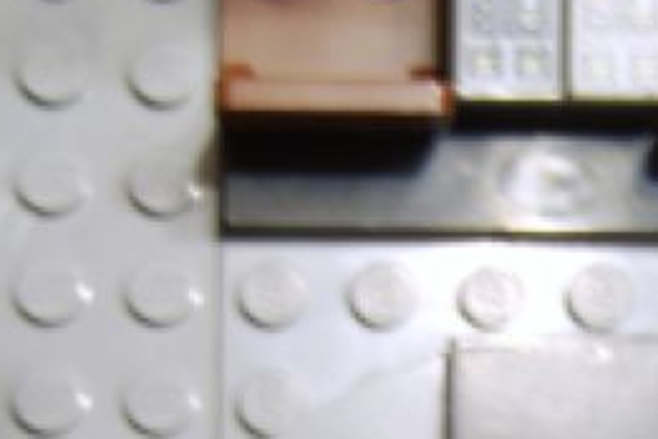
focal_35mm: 95
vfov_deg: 14.1
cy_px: 454
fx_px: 1736
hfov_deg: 21.0
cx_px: 592
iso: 71
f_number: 2.7
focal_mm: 8.13
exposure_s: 1/3
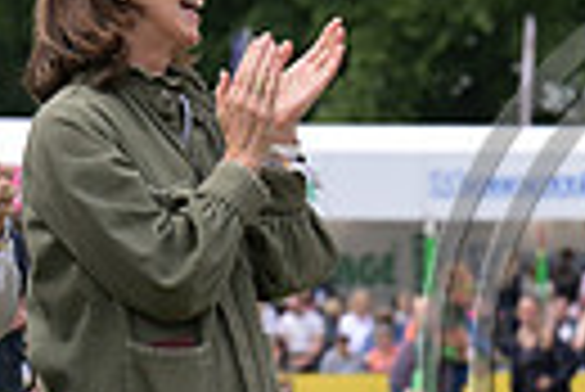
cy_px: 318
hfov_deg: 4.2
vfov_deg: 2.8
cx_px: 832
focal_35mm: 489
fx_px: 7955
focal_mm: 110
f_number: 5.6
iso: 320
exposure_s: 1/1250
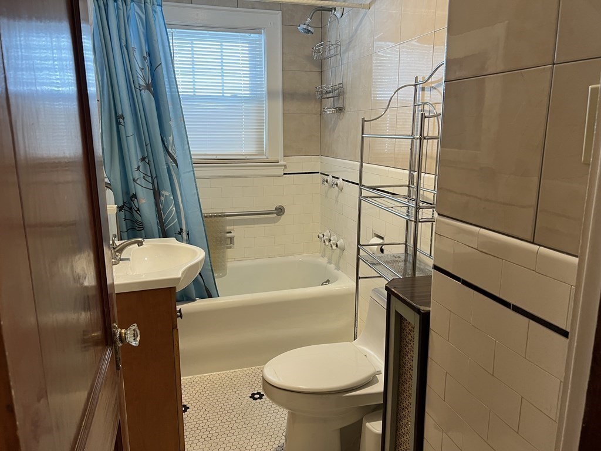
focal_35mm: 26
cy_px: 226
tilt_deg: -11.0
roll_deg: +0.5
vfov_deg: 53.1
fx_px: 451
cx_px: 300
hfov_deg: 67.3
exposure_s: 1/60
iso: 80
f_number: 1.5
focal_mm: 5.7
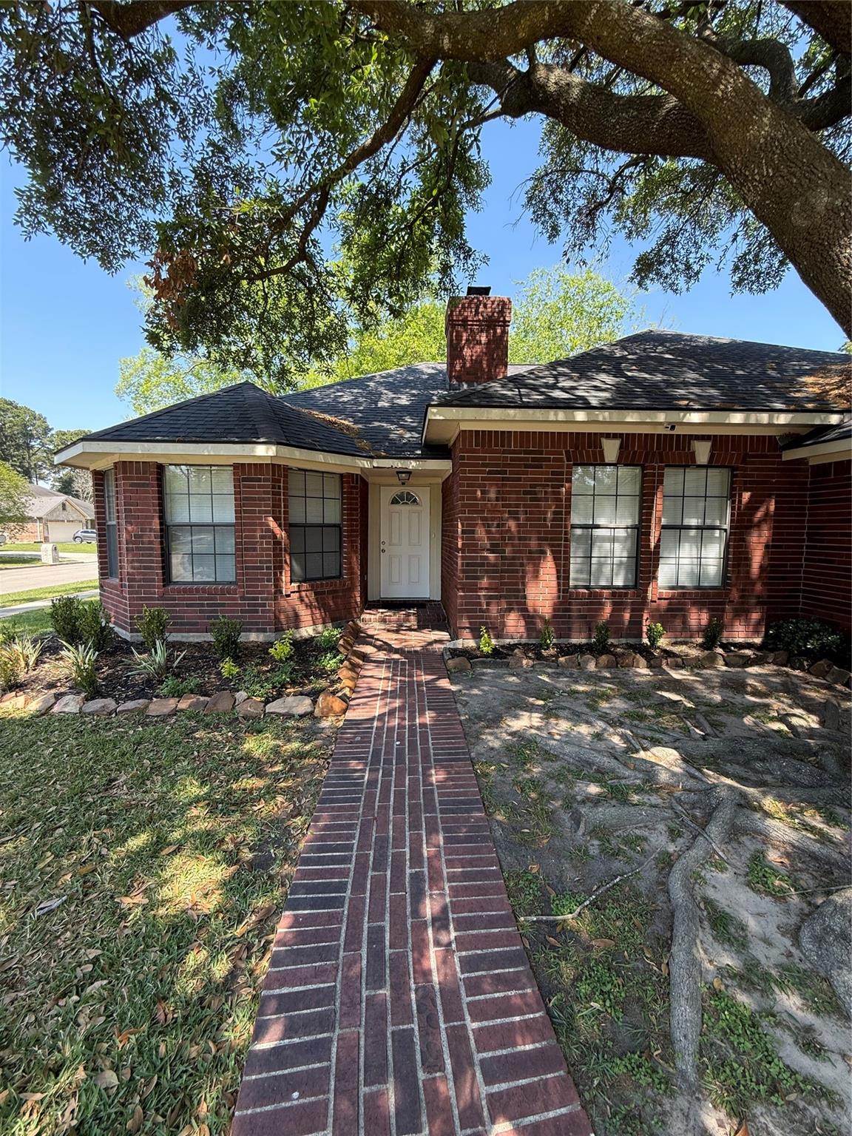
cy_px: 568
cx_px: 426
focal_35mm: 14
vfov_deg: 102.1
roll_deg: -0.9
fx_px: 459
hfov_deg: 85.7
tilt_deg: -4.0
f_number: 2.2
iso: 64
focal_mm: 2.22
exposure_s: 1/250
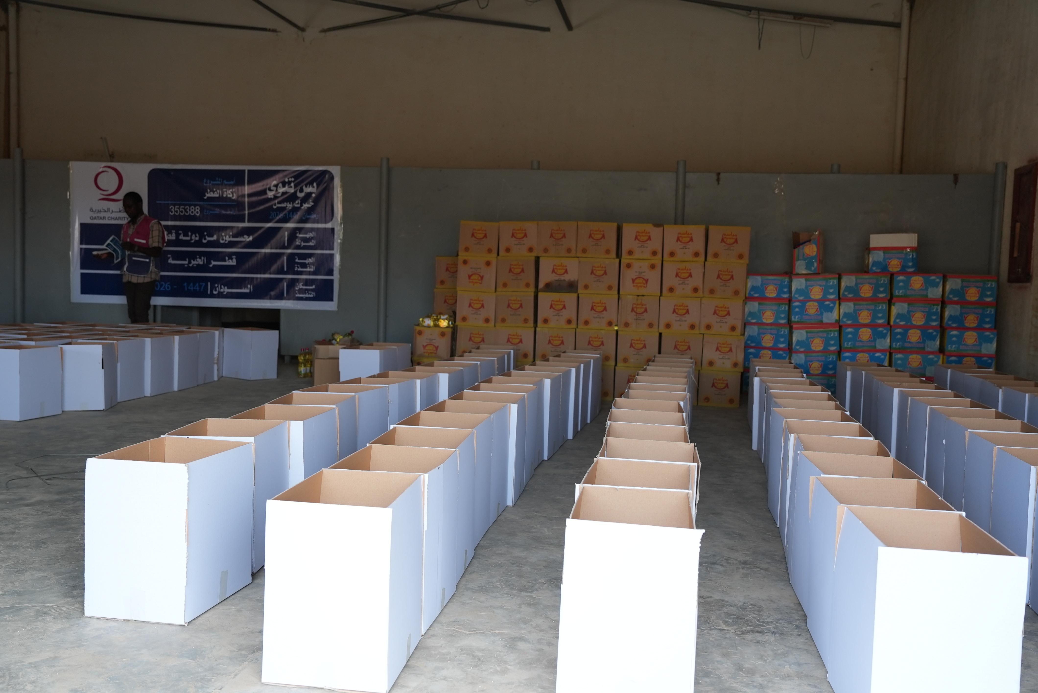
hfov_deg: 54.4
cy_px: 346
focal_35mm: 35
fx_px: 1010
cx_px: 519
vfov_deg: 37.9
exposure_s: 1/160
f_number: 4.5
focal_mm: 35
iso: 500
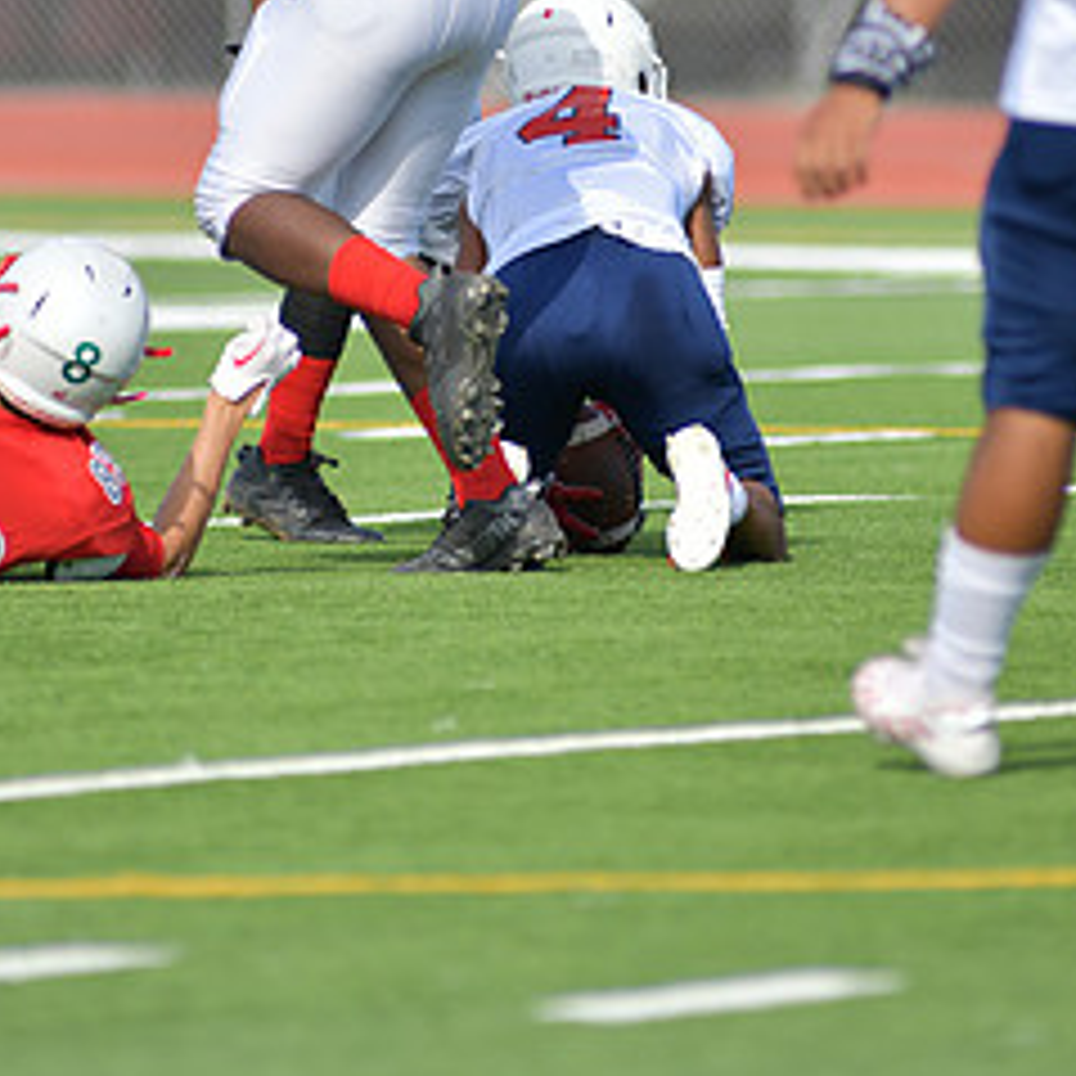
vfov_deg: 2.8
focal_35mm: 619
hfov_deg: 2.8
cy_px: 236
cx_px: 468
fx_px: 21769
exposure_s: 1/2000
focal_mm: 300
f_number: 3.5
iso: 140
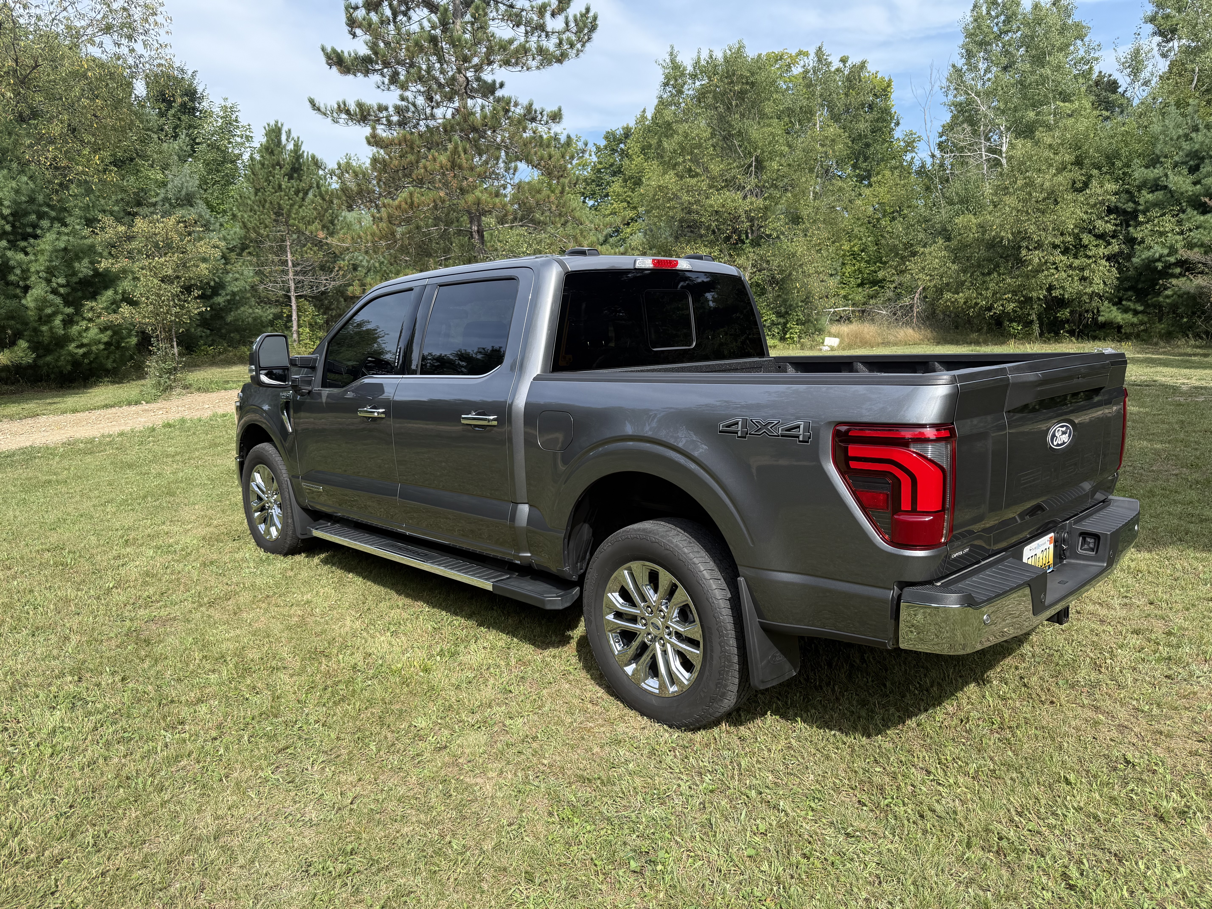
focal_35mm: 24
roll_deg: +3.1
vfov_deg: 56.8
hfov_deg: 71.6
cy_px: 454
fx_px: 840
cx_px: 606
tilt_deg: -10.6
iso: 100
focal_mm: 6.76
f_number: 1.78
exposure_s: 1/2232
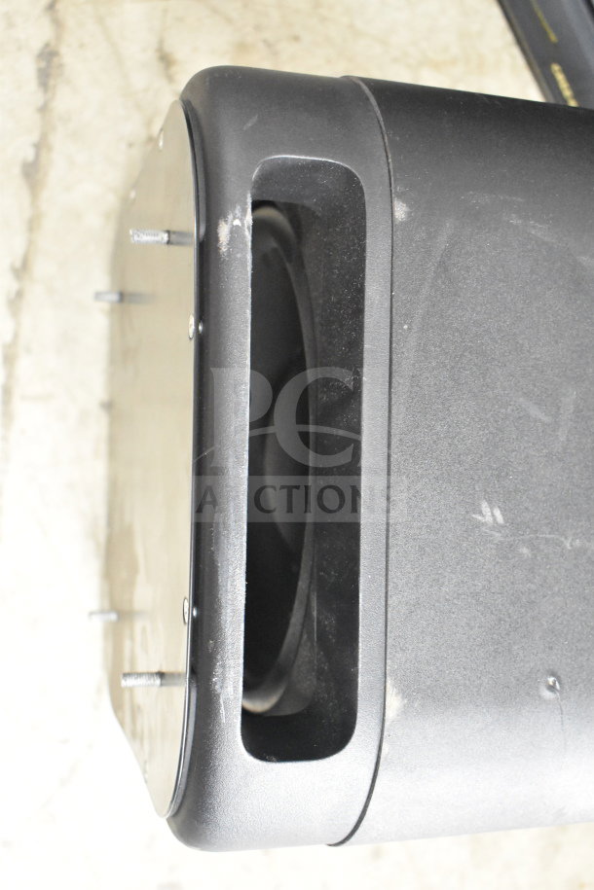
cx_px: 297
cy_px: 445
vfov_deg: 47.9
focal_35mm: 40
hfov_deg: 33.0
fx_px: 1002
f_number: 4
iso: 9000
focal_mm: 27
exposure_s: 1/40
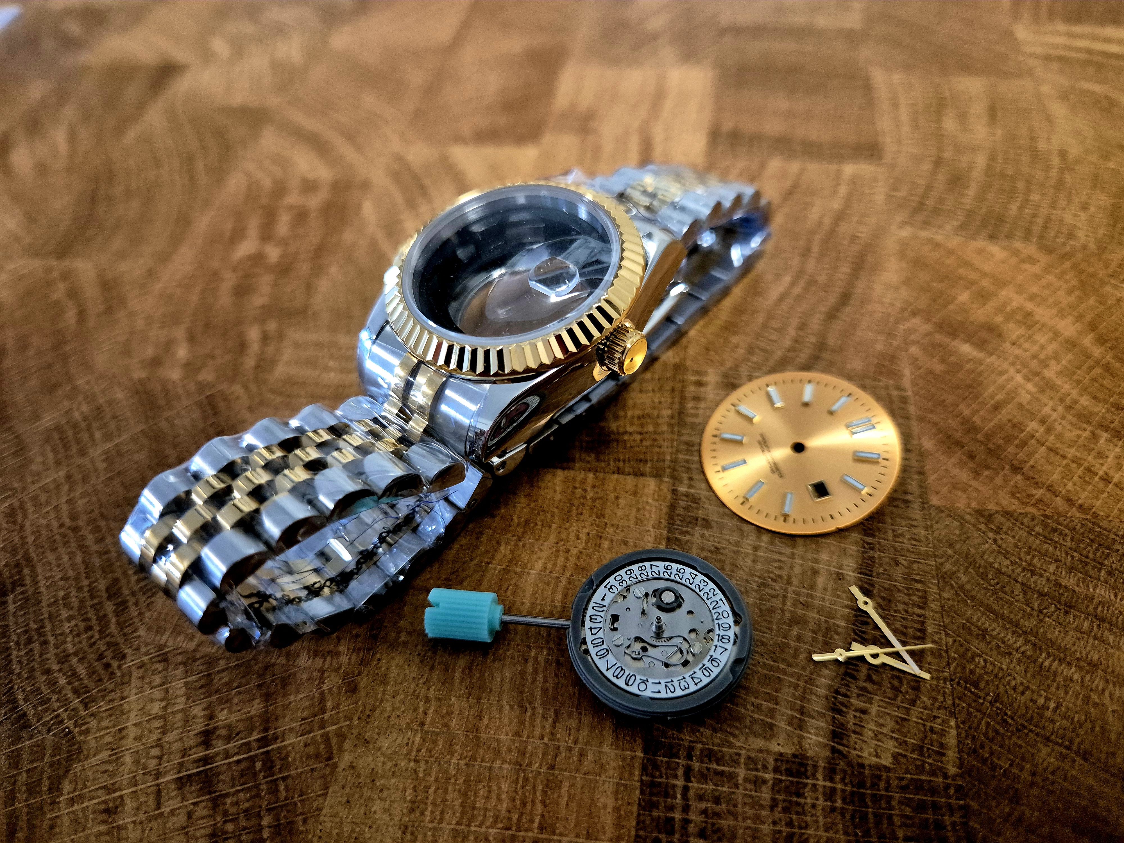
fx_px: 747
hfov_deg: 73.9
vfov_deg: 58.9
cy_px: 422
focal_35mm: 23
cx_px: 562
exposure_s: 1/100
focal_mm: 5.4
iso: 1000
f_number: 1.8
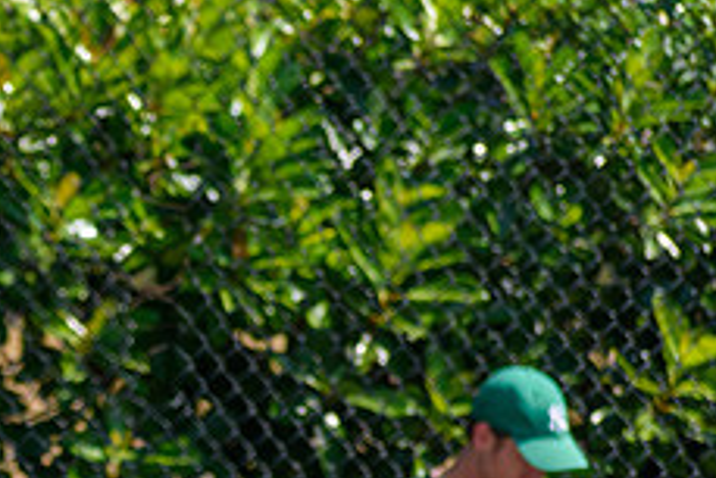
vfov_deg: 1.7
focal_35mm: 834
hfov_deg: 2.5
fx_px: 16597
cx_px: -119
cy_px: 433
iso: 360
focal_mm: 220
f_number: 5.6
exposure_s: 1/2000
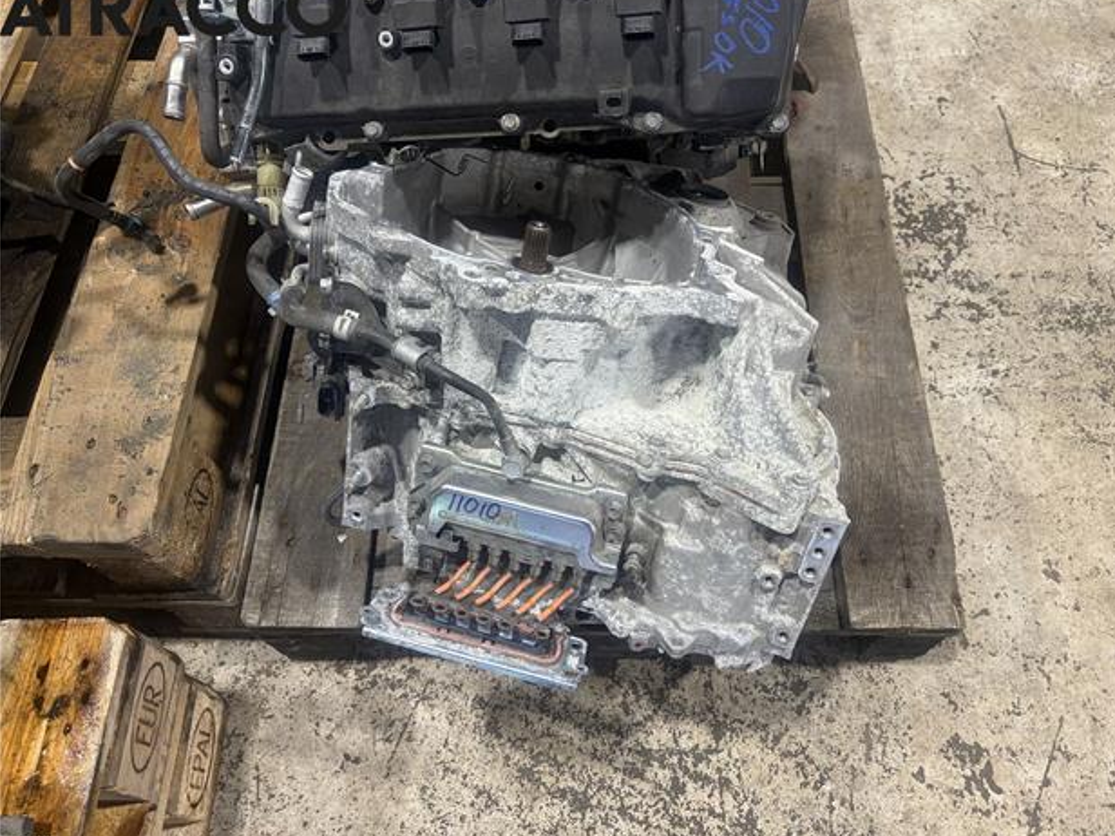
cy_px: 409
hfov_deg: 65.3
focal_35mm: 27
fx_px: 870
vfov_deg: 51.4
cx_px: 577
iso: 80
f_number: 1.6
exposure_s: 1/100
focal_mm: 5.96
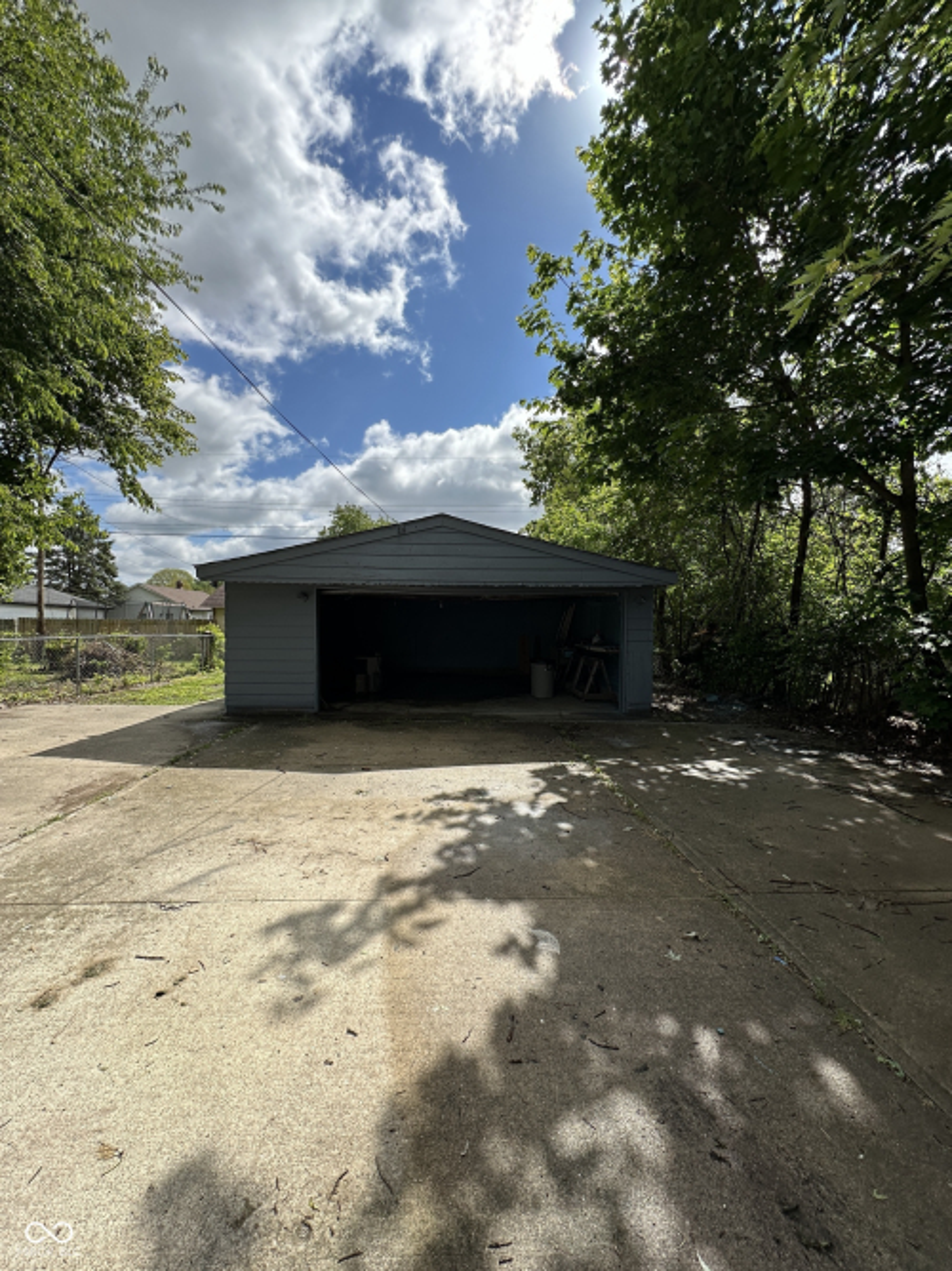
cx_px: 476
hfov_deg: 85.7
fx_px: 514
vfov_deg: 102.1
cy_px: 636
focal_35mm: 14
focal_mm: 2.22
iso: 50
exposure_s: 1/1825
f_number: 2.2
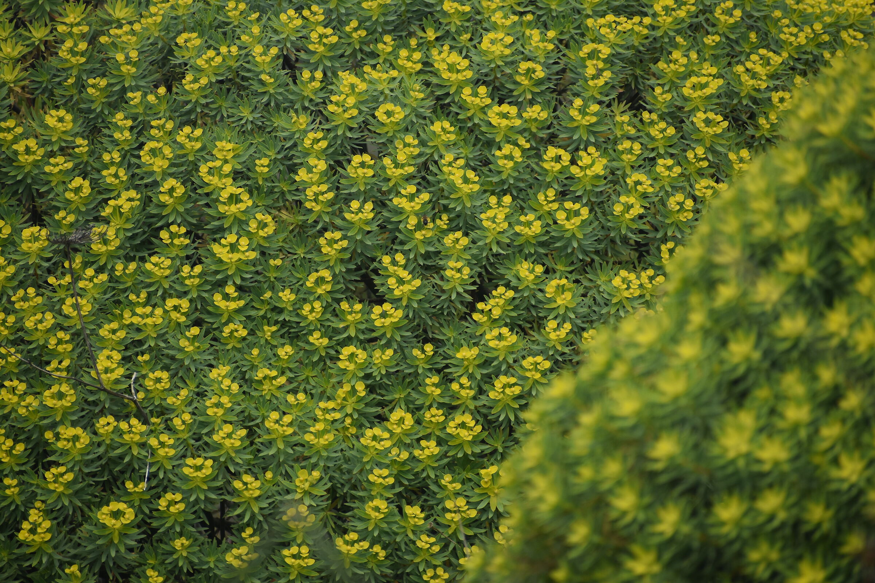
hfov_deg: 4.6
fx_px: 10937
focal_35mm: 450
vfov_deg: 3.1
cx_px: 438
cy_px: 292
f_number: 6.3
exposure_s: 1/500
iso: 200
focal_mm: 300
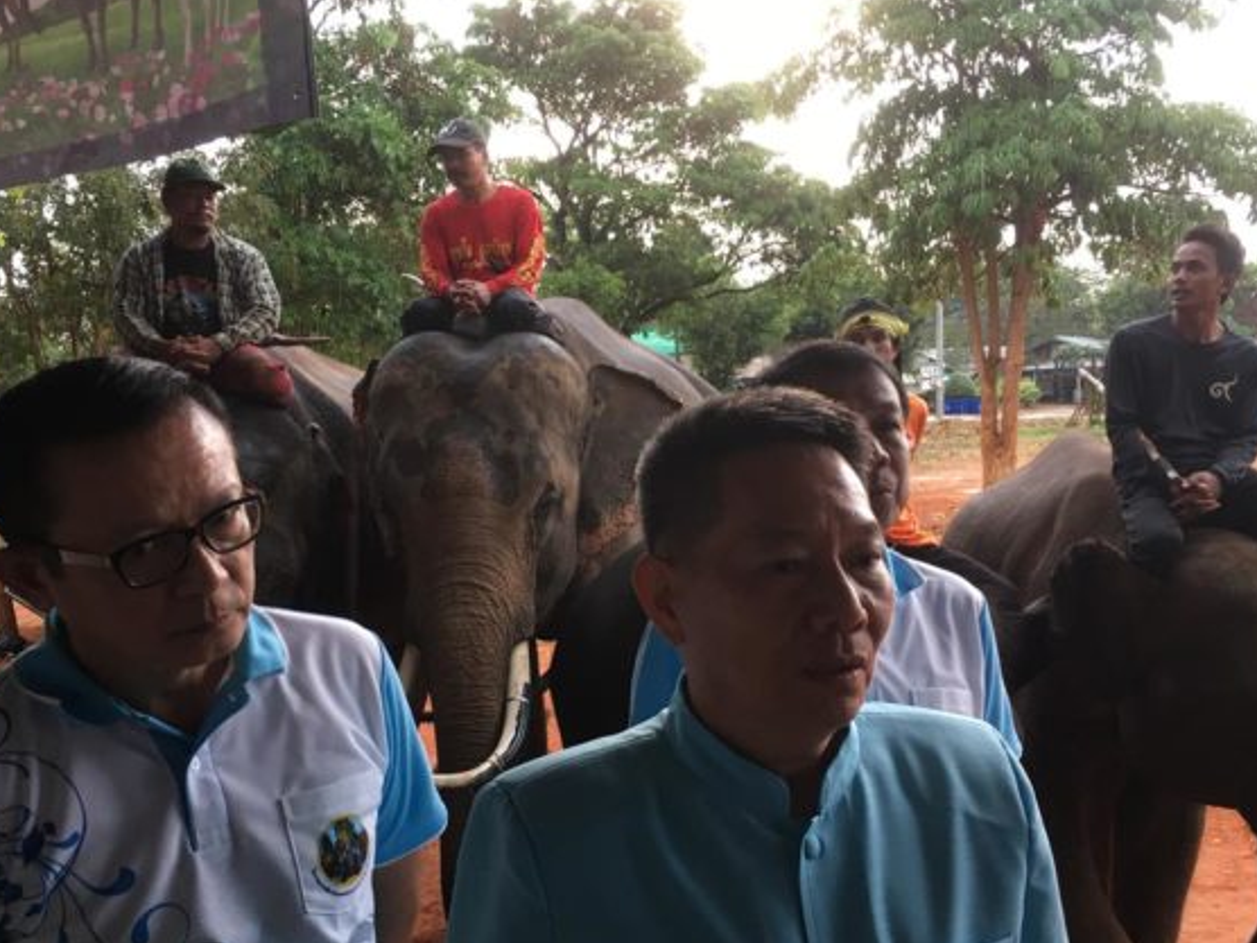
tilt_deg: -7.7
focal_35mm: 38
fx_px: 1380
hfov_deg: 48.9
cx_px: 574
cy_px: 554
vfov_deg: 37.6
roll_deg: +2.1
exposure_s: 1/17
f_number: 2.2
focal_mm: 4.15
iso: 32
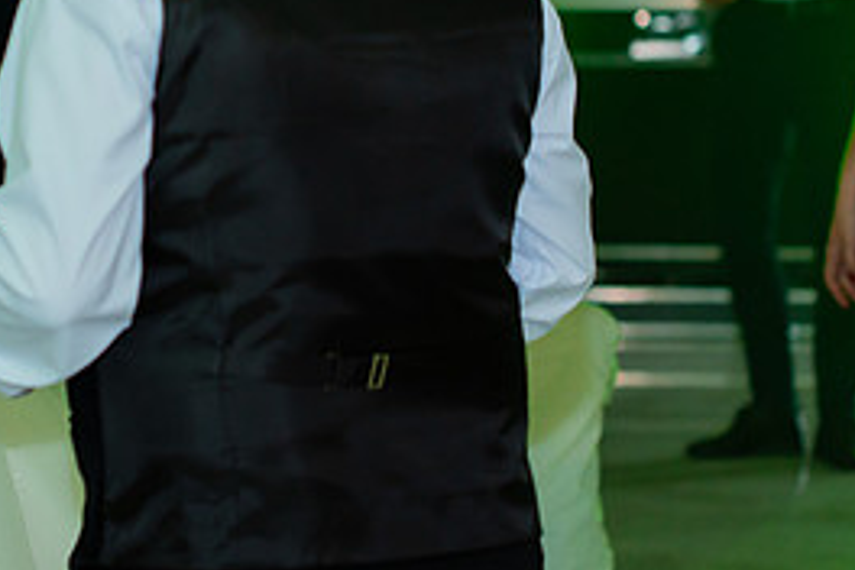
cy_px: 60
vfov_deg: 6.9
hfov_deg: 10.3
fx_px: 4702
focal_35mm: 198
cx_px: -65
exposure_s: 1/200
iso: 1600
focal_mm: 90
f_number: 3
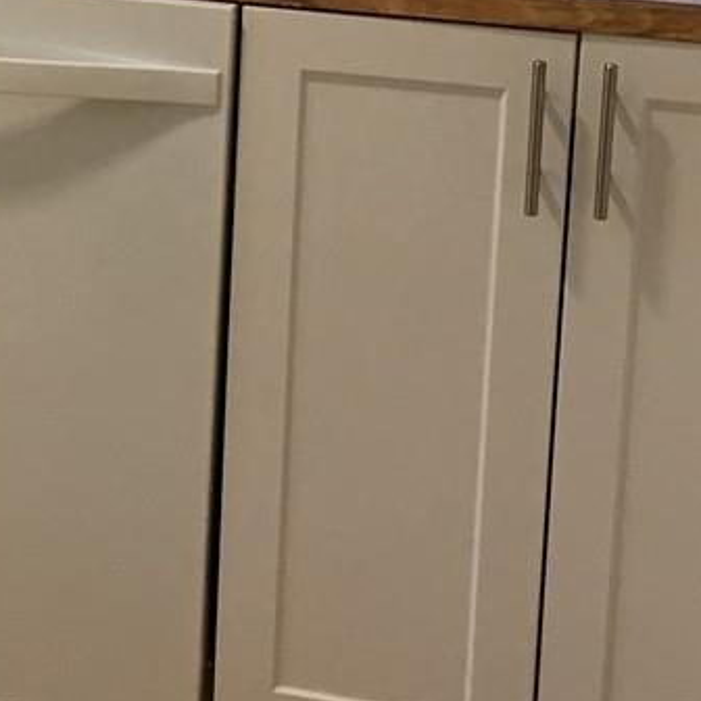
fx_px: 2795
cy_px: -75
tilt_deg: -11.0
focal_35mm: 122
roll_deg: +0.0
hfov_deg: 13.6
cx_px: -292
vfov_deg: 14.0
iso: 80
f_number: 2.2
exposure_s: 1/30
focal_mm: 4.15
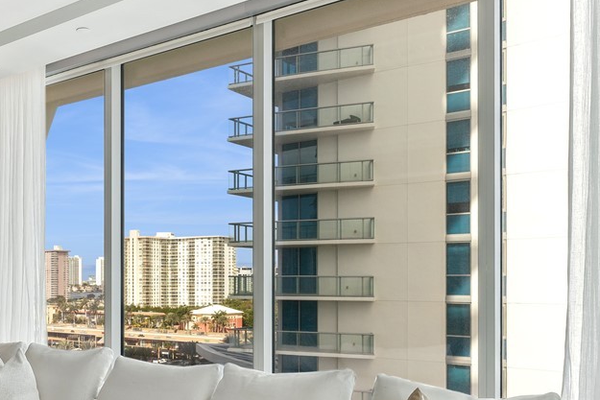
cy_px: 214
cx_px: 132
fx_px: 633
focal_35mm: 38
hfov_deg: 48.2
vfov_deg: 35.1
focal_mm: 14
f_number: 9
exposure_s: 1/125
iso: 200
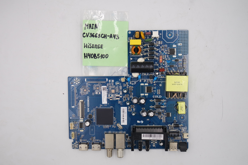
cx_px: 124
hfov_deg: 43.6
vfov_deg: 29.9
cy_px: 82
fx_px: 310
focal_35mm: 45
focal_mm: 17
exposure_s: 1/125
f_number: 5
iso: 160
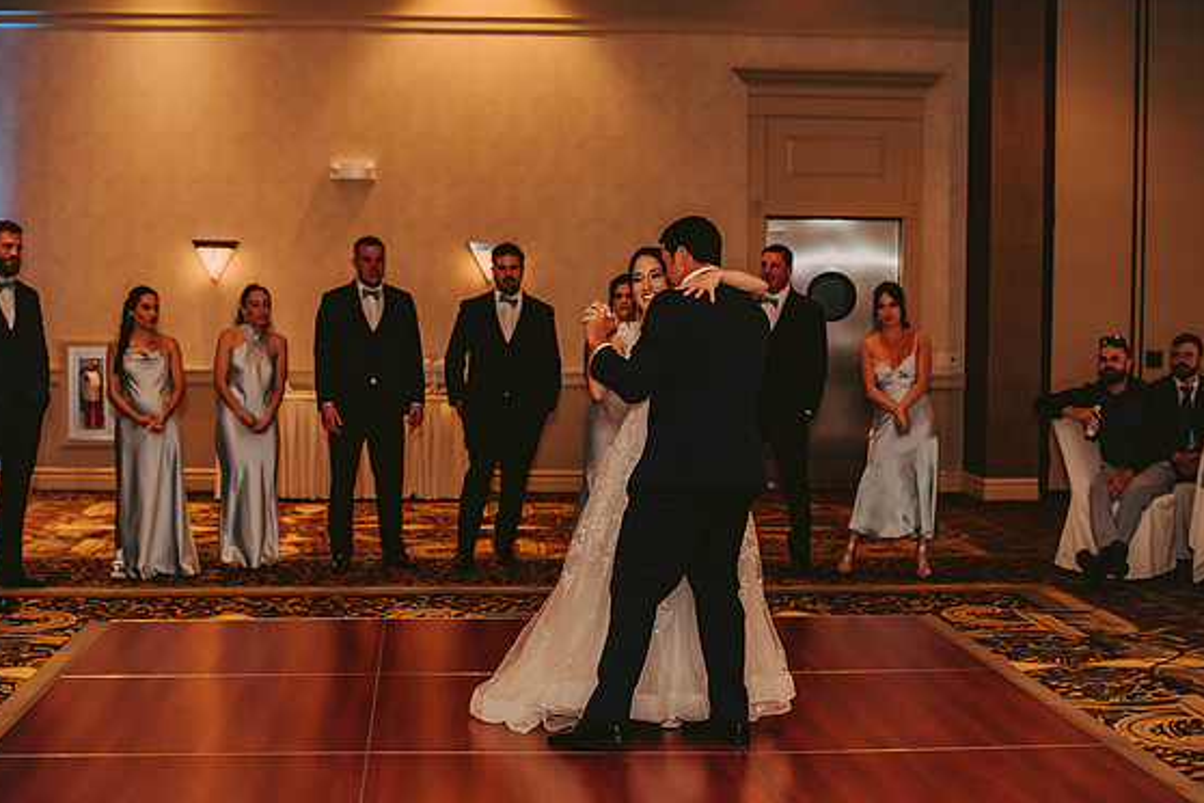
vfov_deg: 26.0
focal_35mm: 52
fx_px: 1739
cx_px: 593
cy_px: 394
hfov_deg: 38.2
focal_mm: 50
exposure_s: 1/125
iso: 800
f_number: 2.5
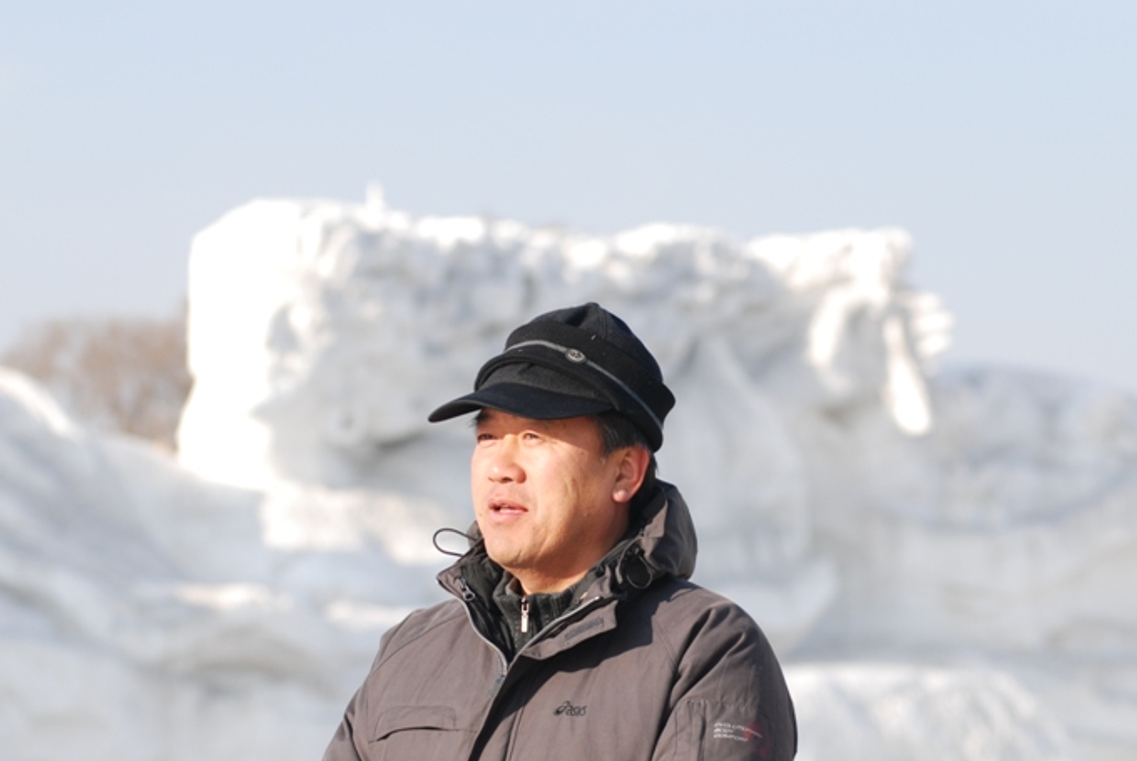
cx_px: 522
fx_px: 5965
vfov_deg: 7.3
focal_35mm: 189
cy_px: 490
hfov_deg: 10.9
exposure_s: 1/640
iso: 200
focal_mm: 95
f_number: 5.6
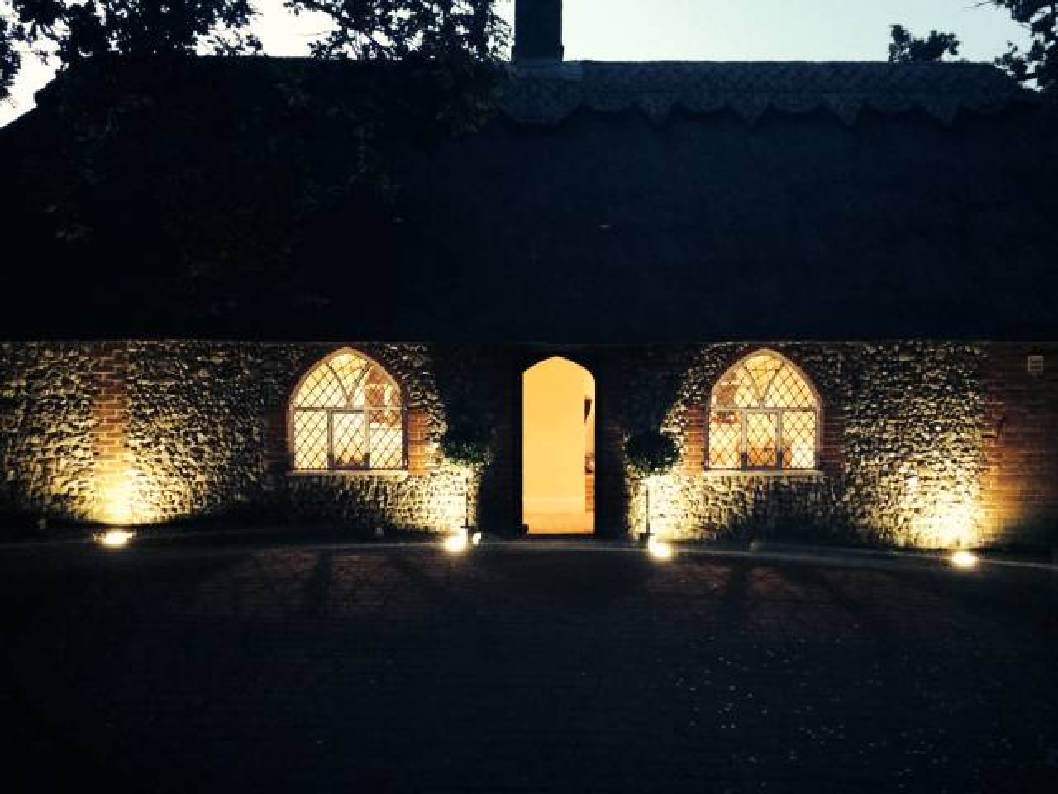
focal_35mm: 30
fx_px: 917
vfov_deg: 46.8
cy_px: 397
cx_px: 529
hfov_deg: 60.0
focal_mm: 4.12
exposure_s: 1/15
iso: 800
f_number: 2.2
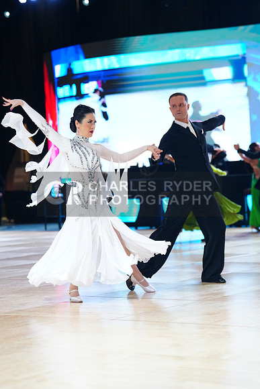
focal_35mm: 100
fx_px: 1083
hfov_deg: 13.7
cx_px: 130
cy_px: 194
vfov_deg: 20.4
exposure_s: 1/400
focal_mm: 100
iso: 2000
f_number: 2.8
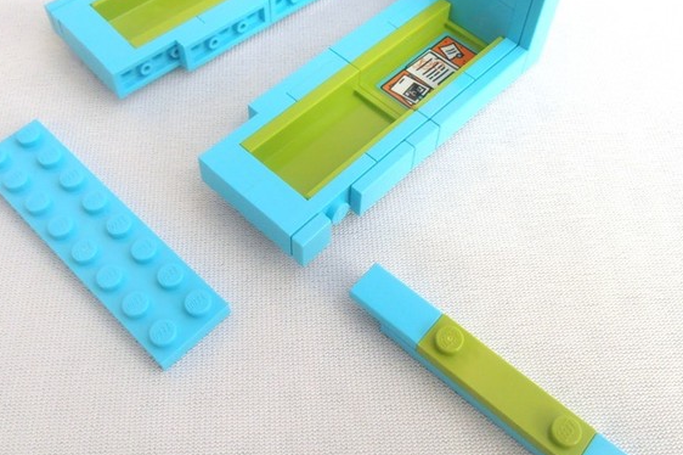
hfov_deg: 48.5
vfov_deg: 33.2
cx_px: 363
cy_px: 164
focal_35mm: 40
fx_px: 758
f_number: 3
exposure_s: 1/640
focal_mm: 4.2
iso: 80
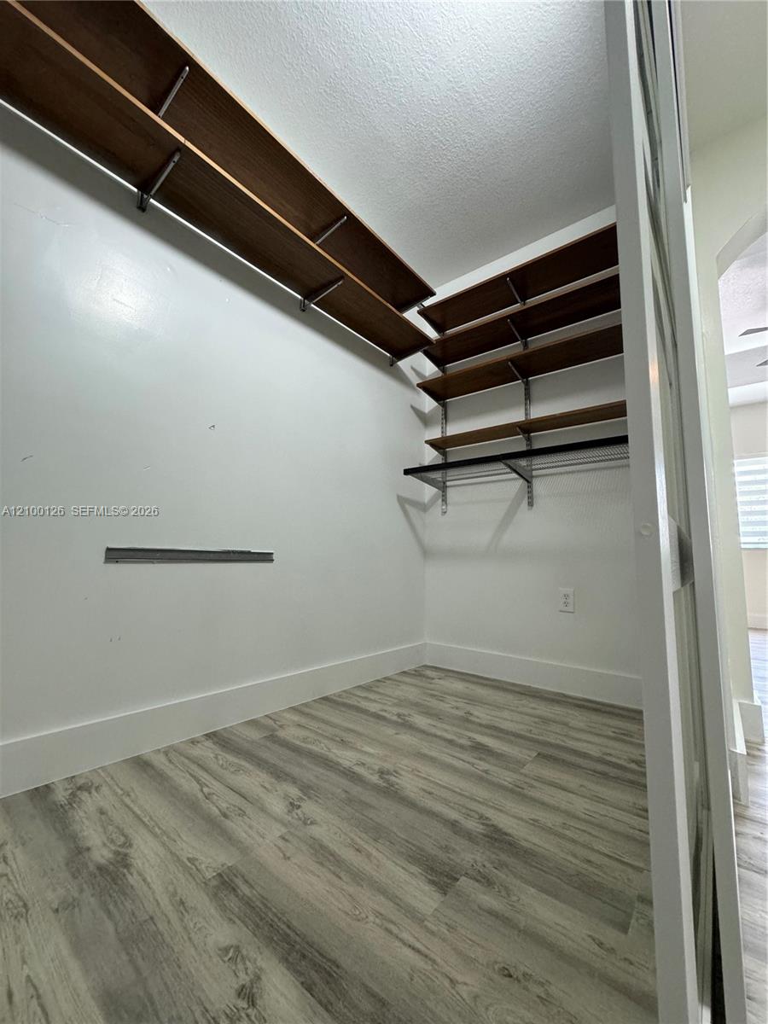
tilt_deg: +7.5
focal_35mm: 14
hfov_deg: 85.7
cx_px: 384
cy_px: 512
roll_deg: -2.0
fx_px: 414
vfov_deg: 102.1
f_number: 2.2
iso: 320
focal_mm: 2.22
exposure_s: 1/120
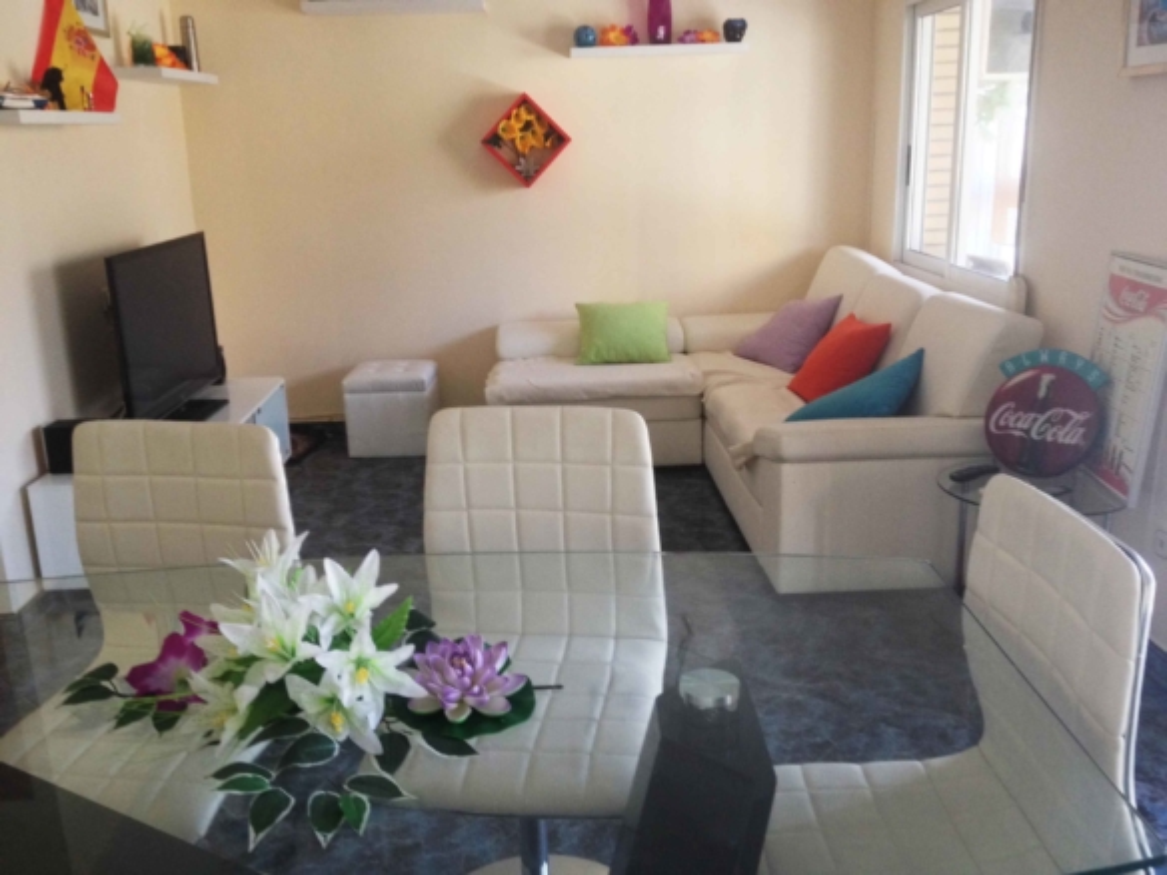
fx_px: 1180
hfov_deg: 52.6
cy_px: 438
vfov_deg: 40.7
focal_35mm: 35
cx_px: 584
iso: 160
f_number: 2.4
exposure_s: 1/20
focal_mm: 4.28
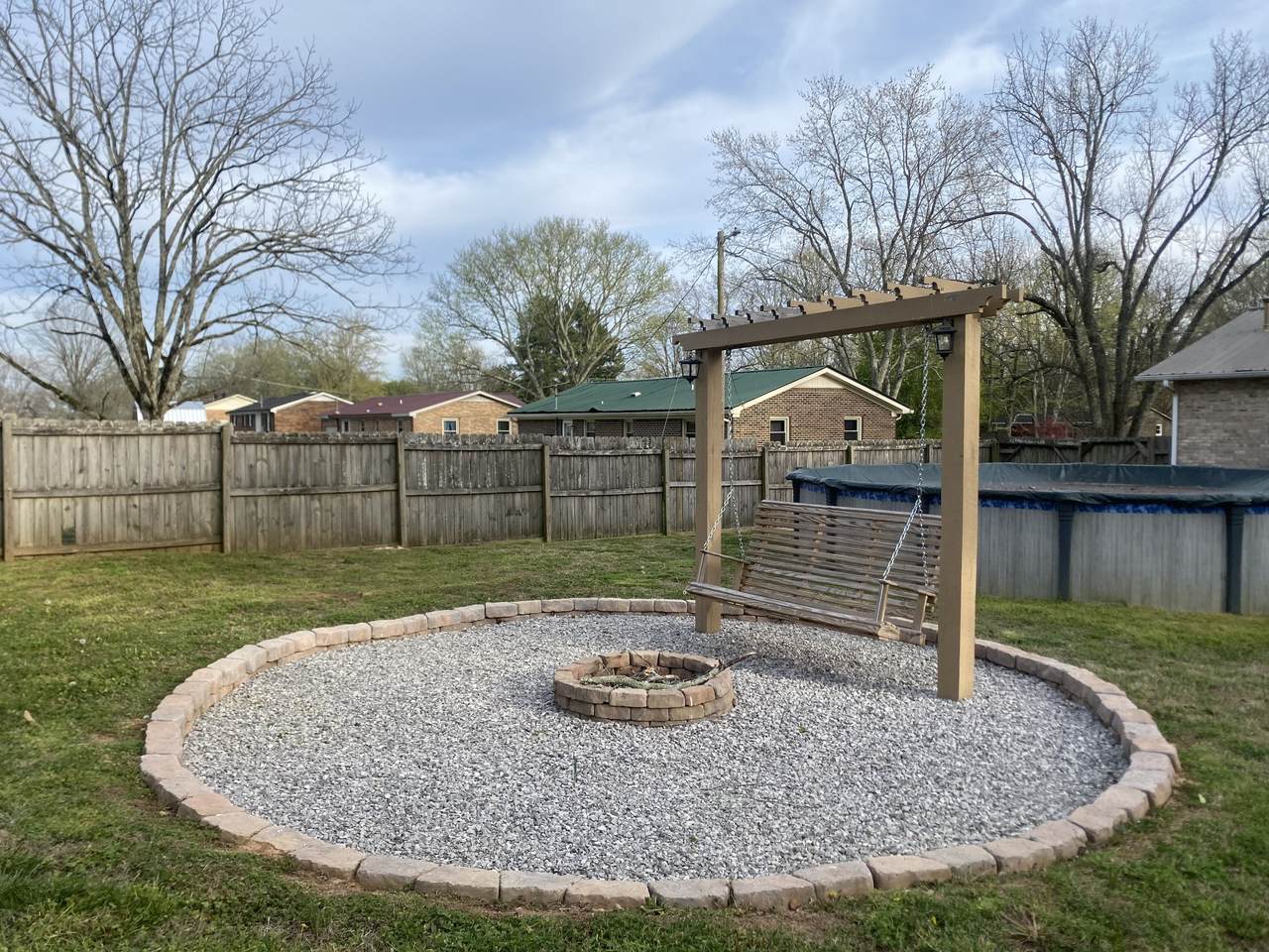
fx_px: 953
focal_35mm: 26
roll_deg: +0.0
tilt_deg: -3.2
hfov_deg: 67.3
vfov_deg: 53.1
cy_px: 476
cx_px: 634
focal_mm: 4.25
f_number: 1.8
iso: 32
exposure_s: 1/1395
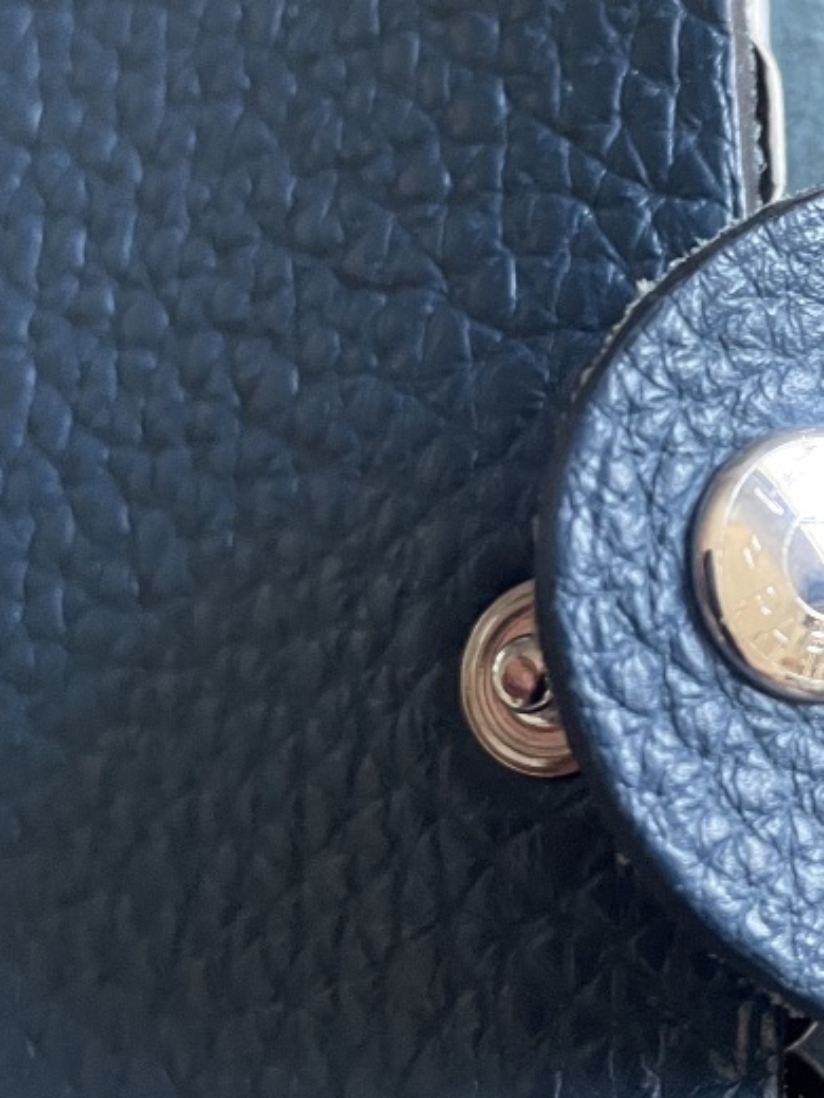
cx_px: 881
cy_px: 465
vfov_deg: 32.1
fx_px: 1904
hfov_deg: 23.1
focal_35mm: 60
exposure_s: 1/44
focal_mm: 4.2
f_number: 1.6
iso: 500
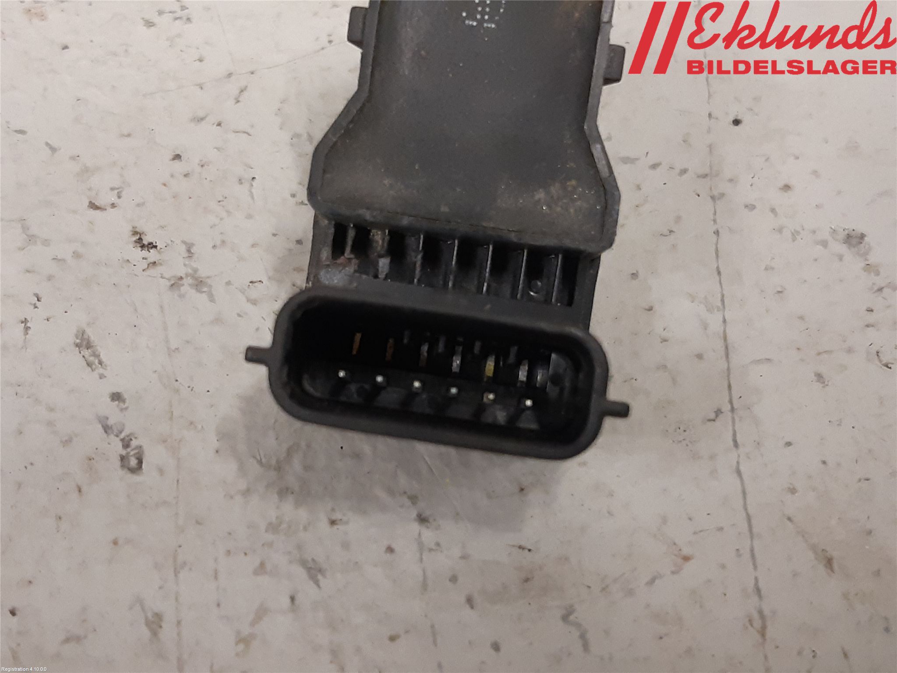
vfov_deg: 53.1
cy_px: 336
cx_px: 448
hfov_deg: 67.3
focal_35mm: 26
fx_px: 674
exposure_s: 1/50
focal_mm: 3.93
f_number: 1.7
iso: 200
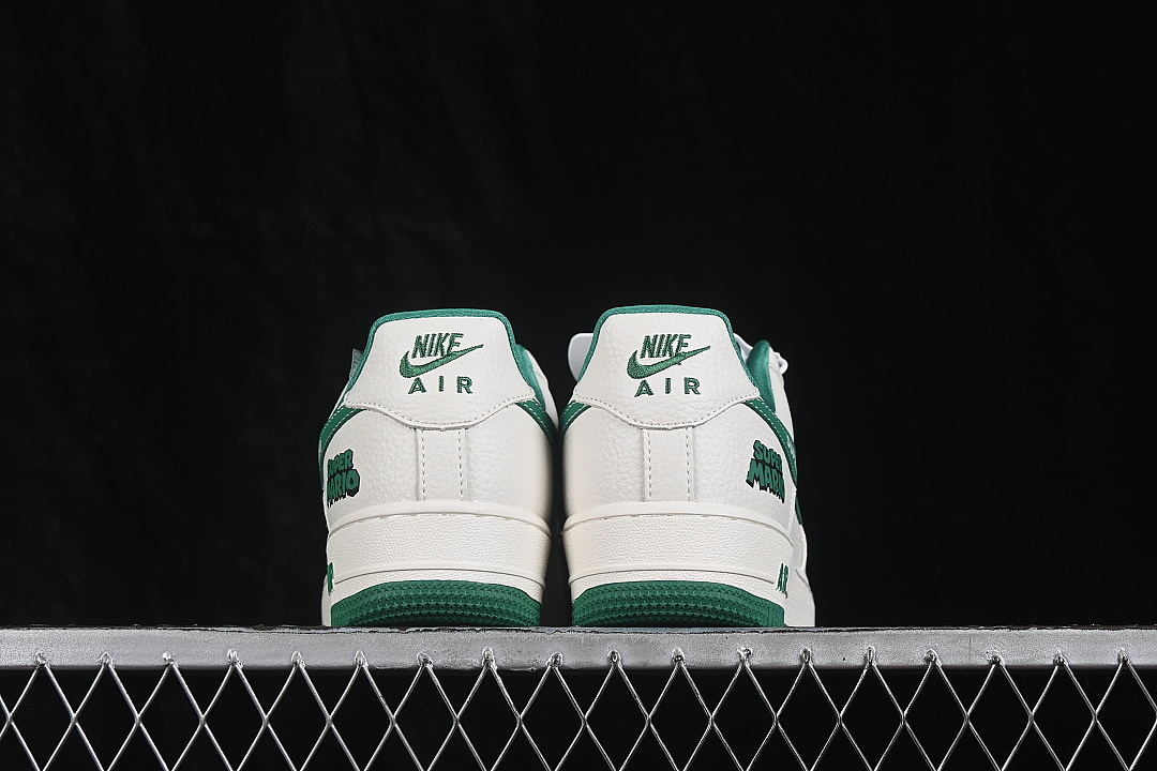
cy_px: 386
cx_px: 578
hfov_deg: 27.0
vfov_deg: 18.2
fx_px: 2410
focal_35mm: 75
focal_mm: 50
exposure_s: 1/80
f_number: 8
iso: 160
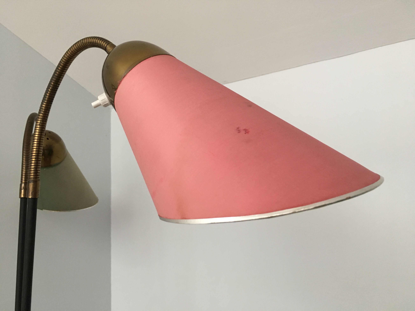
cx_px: 208
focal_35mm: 29
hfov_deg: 61.7
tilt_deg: +5.9
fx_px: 348
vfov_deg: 48.2
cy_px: 156
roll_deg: +1.1
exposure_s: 1/33
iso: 160
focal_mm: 4.15
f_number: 2.2
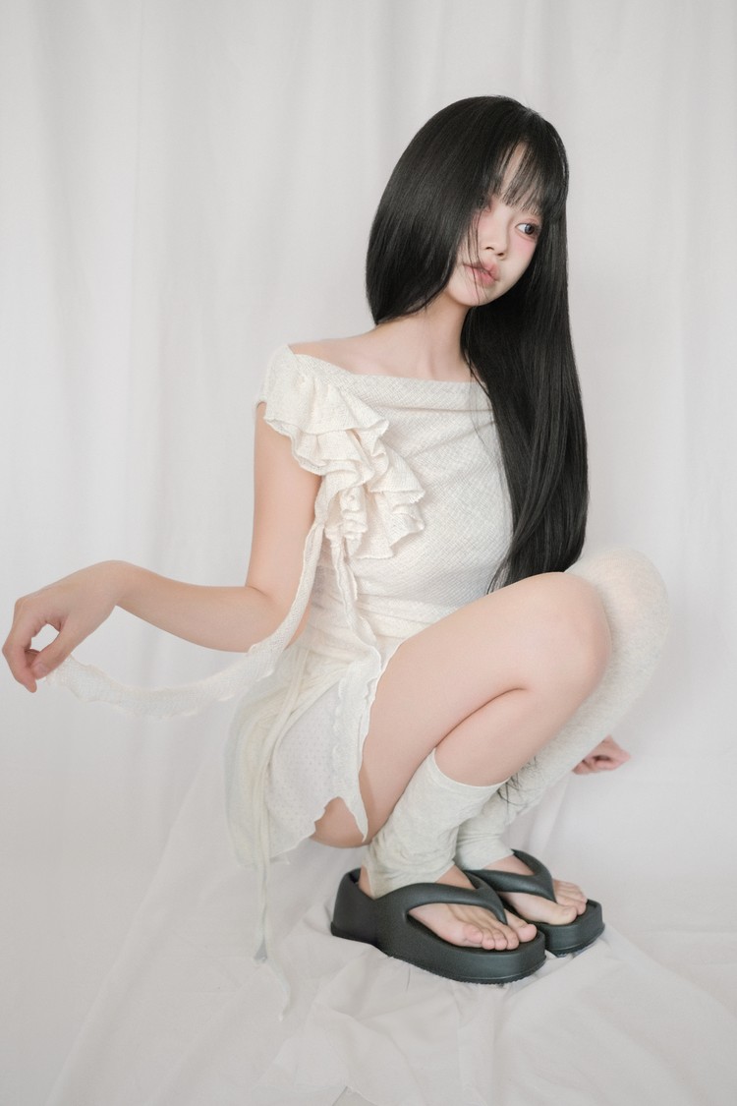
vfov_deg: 54.4
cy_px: 553
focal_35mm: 35
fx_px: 1075
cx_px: 368
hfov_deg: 37.9
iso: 320
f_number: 2
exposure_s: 1/125
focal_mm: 23
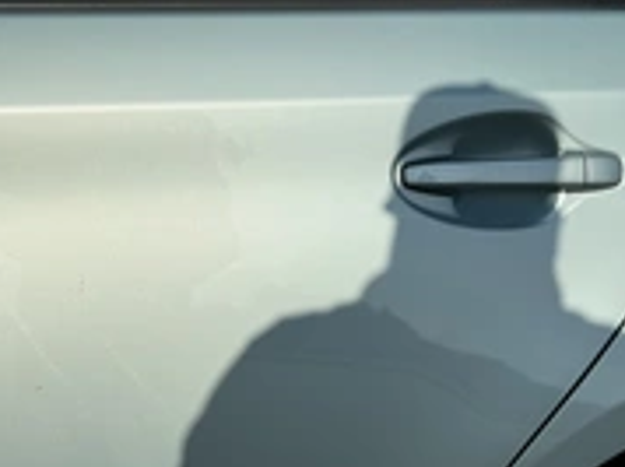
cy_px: 365
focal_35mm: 63
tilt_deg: -14.4
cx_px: 190
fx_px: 1136
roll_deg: -3.5
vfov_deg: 22.9
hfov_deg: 30.4
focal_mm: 3
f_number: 1.8
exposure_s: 1/3322
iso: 25
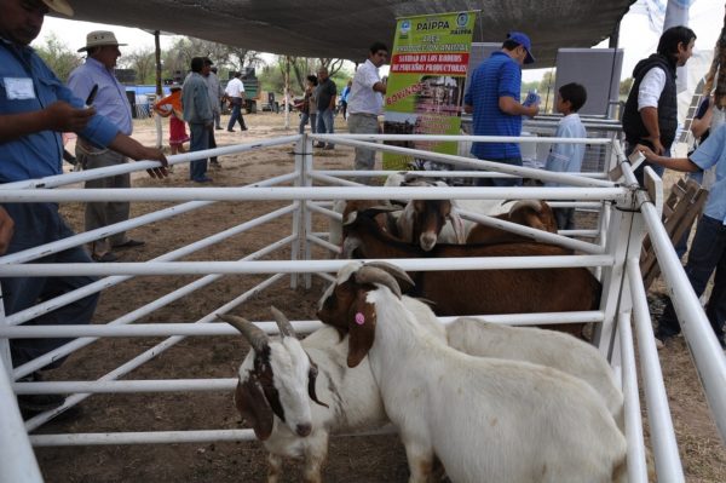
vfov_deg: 47.9
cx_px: 363
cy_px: 242
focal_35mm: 27
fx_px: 544
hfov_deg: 67.4
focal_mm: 18
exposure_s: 1/160
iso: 200
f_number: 6.3
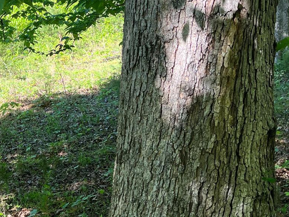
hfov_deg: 26.8
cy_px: 69
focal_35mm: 69
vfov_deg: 21.2
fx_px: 576
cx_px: 10
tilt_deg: -3.0
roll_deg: +5.8
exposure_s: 1/589
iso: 50
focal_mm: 5.1
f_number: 1.6
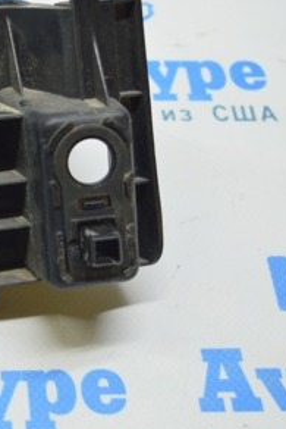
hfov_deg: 14.2
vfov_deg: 22.1
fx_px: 1095
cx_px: -104
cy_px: 170
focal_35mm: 92
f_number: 4.2
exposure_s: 1/40
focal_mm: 28
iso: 400
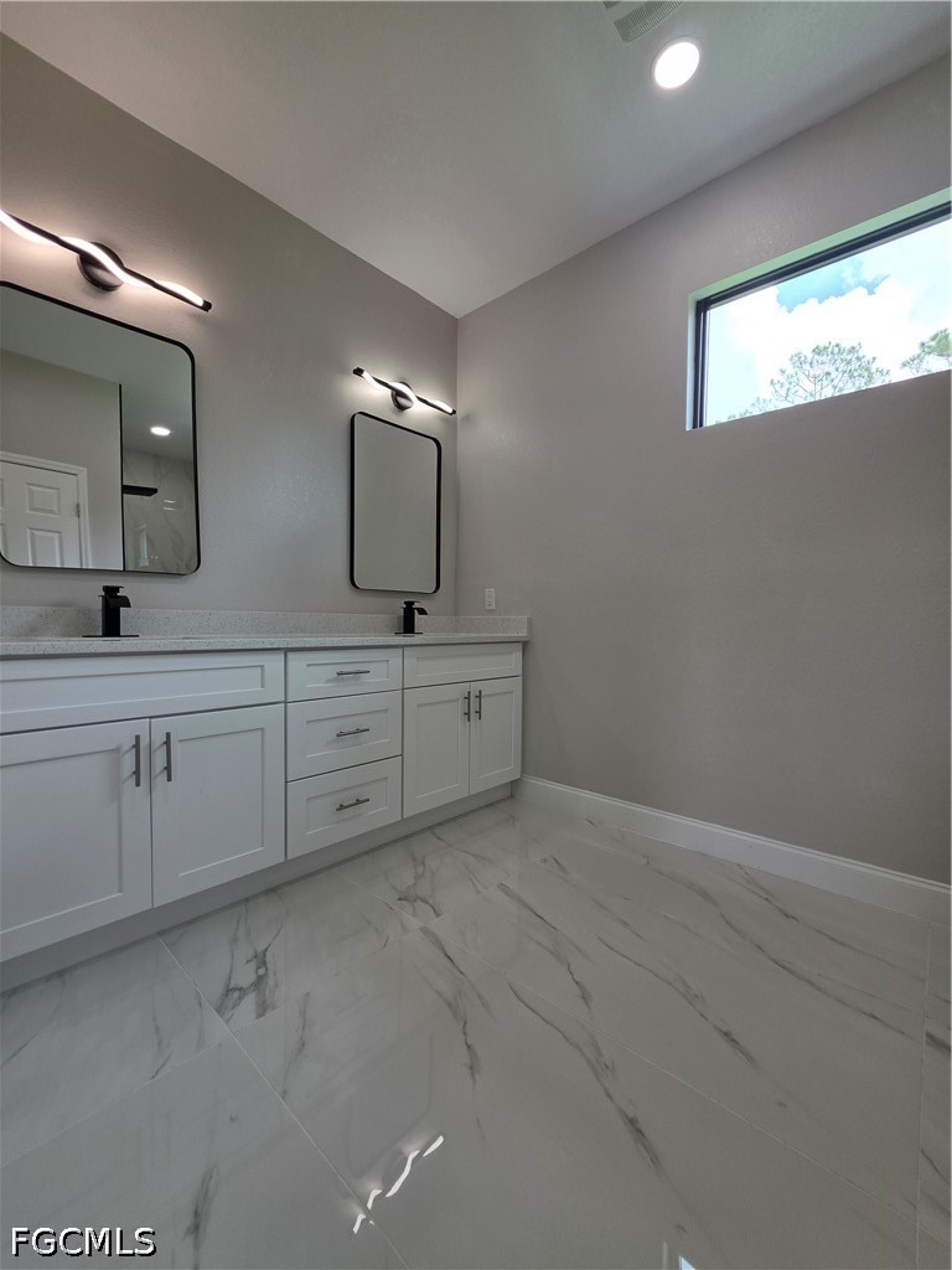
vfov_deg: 106.2
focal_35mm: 13
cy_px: 635
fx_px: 477
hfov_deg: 89.9
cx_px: 476
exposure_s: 1/120
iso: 20
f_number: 1.9
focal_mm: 2.2
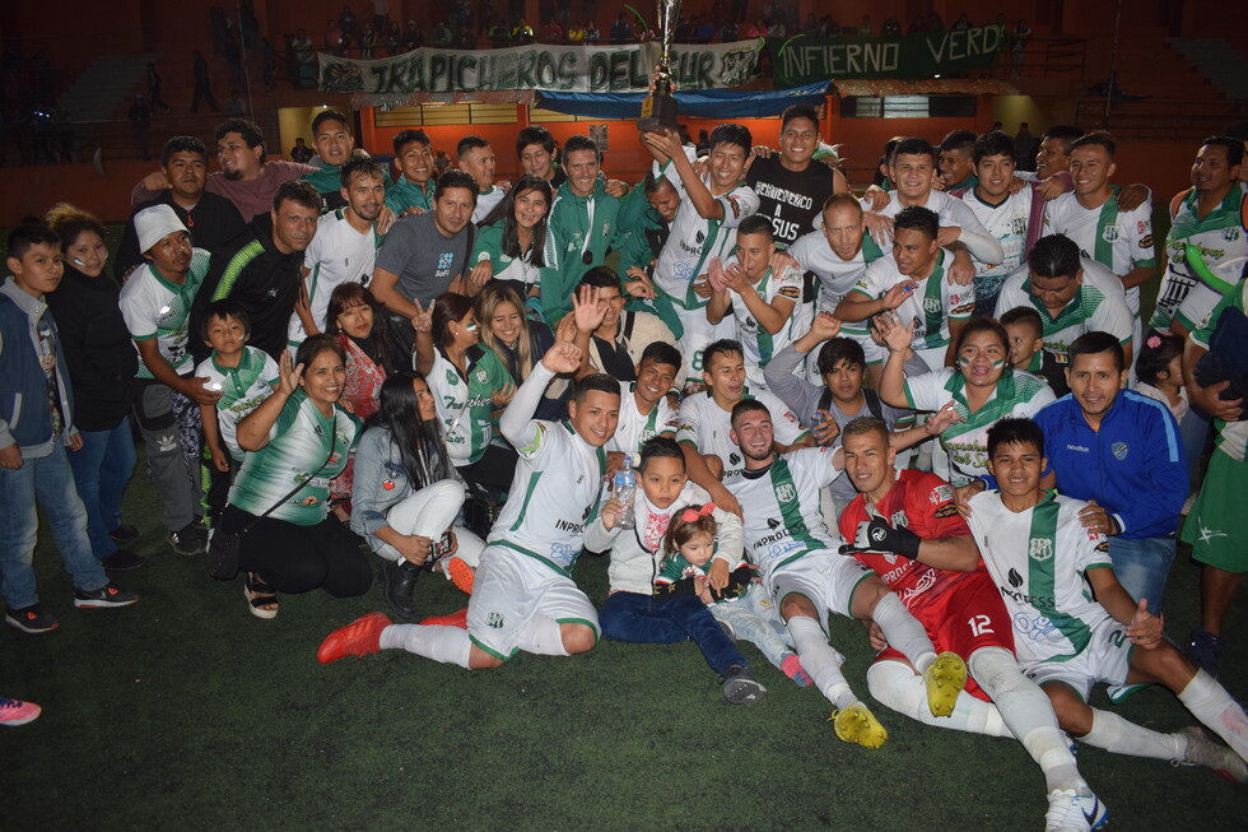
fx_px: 936
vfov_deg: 47.9
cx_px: 624
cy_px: 416
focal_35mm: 27
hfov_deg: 67.4
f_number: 4
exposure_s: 1/60
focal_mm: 18
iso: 800
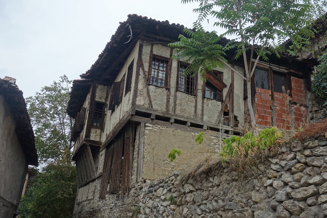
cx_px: 164
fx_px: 318
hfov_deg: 54.4
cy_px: 109
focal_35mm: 35
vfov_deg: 37.9
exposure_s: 1/100
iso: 125
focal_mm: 12.94
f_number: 4.5
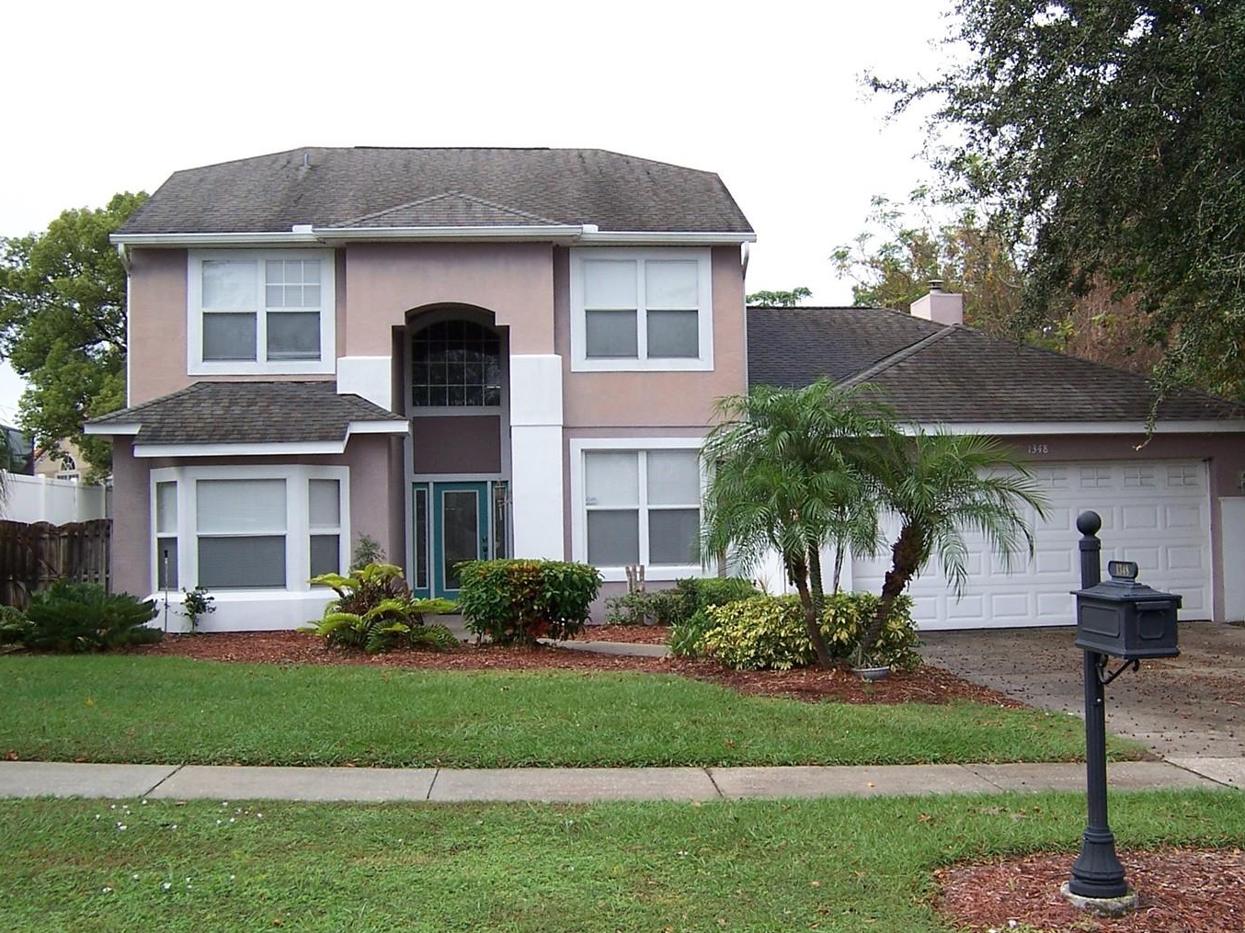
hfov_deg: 47.8
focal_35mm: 39
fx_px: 1402
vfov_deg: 36.8
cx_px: 672
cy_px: 486
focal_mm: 5.5
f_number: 3.4
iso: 80
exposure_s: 1/350
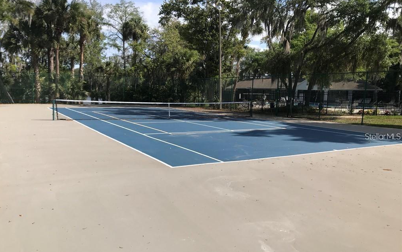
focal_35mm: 30
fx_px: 329
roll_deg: -0.2
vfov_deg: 41.8
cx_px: 199
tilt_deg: -8.2
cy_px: 136
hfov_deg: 62.9
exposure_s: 1/1916
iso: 20
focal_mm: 3.99
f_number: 1.8
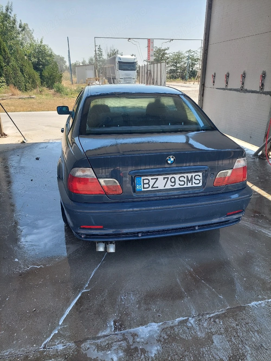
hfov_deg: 56.8
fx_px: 250
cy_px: 180
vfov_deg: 71.6
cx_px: 136
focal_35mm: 24
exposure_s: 1/526
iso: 40
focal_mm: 5.23
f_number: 1.8
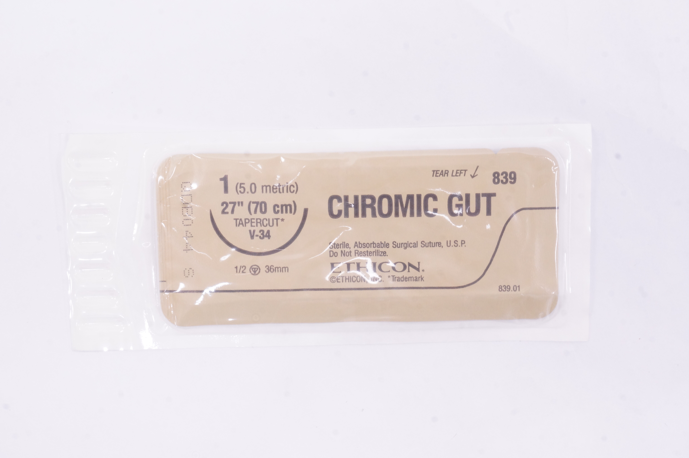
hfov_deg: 35.1
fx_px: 1090
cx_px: 344
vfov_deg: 23.7
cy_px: 229
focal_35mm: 57
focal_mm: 38
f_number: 18
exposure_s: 1/25
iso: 1600
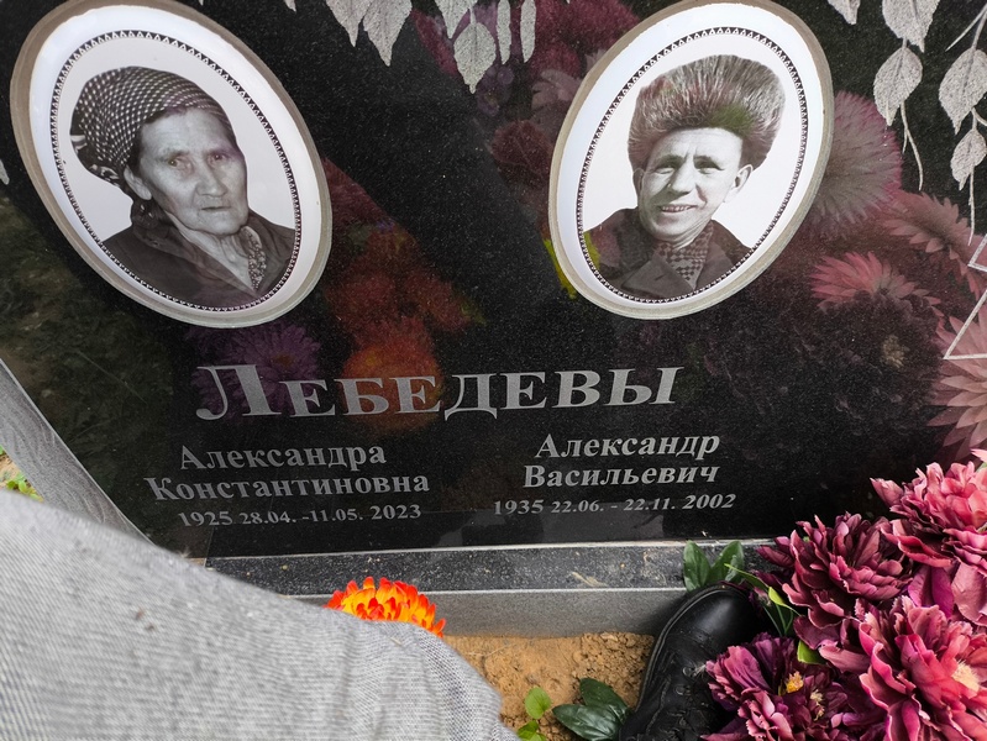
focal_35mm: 25
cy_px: 370
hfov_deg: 69.4
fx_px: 713
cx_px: 494
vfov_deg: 54.9
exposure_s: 1/210
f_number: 1.7
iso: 50
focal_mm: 4.71
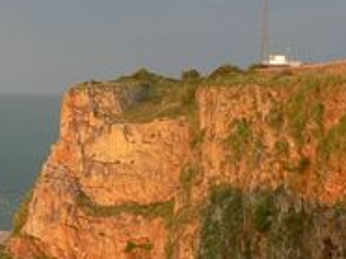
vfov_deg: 14.9
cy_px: 153
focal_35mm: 99
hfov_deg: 19.6
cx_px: 47
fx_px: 988
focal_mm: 7.7
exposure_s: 1/60
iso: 80
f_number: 4
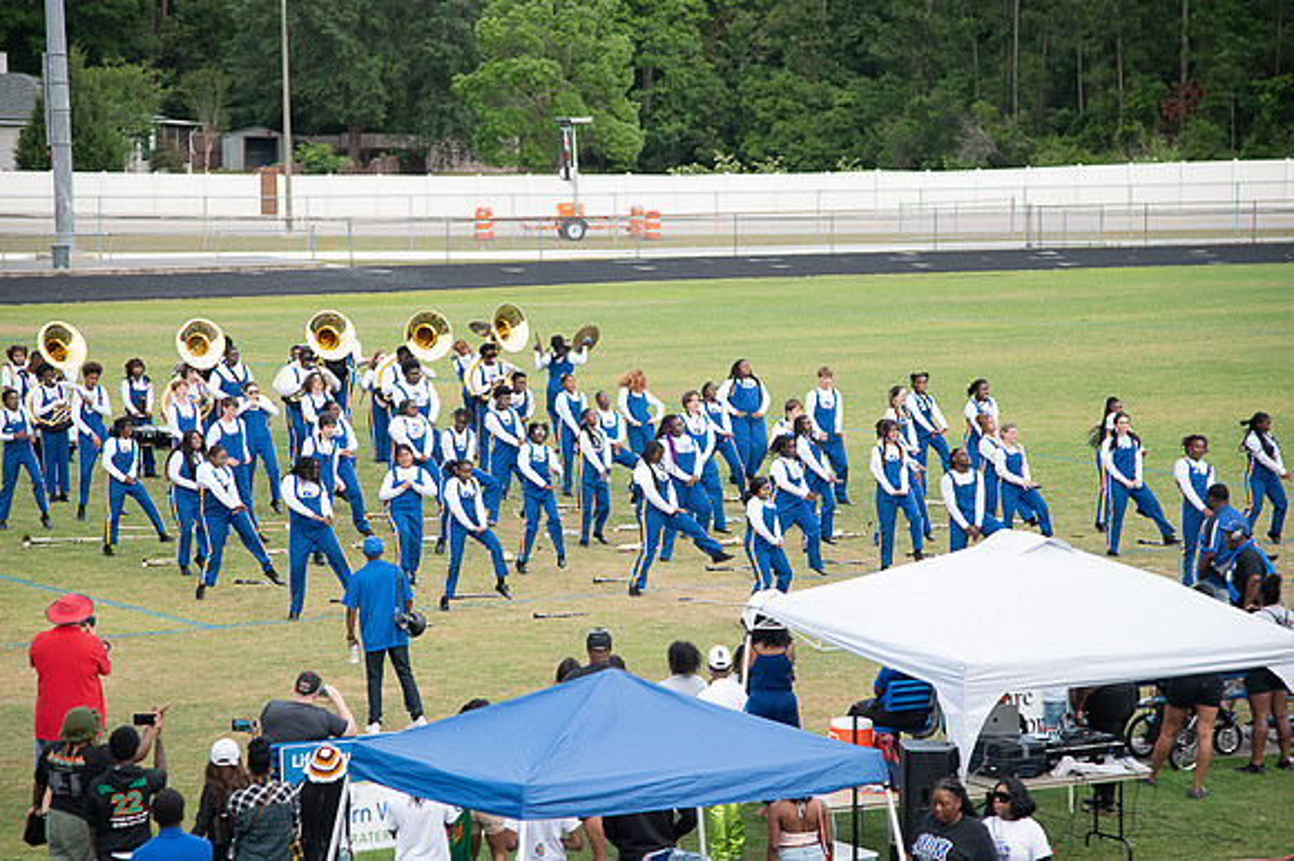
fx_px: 4555
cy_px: 496
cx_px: 624
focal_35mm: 127
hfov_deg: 16.2
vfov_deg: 10.8
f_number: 4
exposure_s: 1/200
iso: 400
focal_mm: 110
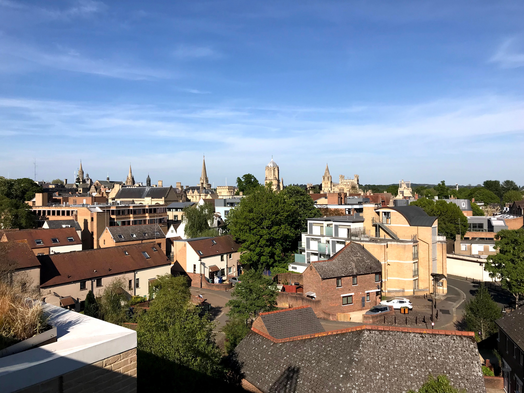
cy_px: 196
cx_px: 262
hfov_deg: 63.4
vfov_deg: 49.7
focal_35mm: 28
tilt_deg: +1.3
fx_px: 424
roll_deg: +1.3
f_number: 1.8
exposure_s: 1/3300
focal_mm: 3.99
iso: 20
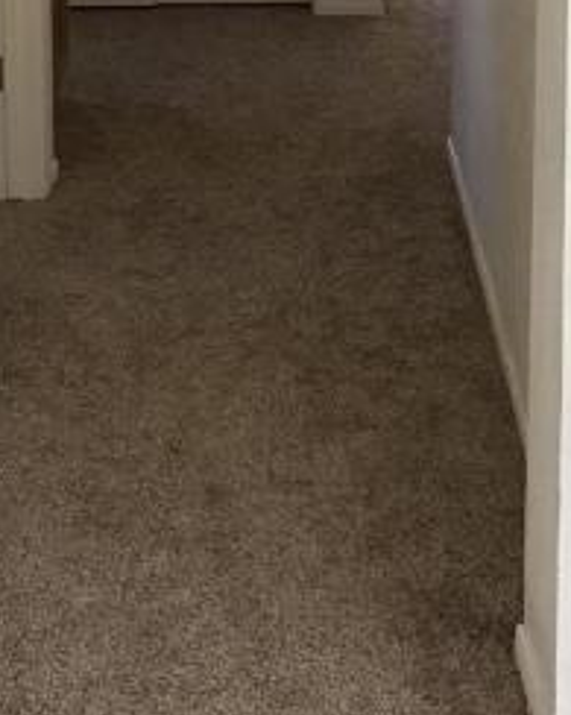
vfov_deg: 20.7
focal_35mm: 86
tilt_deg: -7.1
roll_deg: +0.6
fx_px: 1818
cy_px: -149
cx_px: 299
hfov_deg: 17.9
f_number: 1.8
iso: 40
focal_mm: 3.99
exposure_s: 1/17
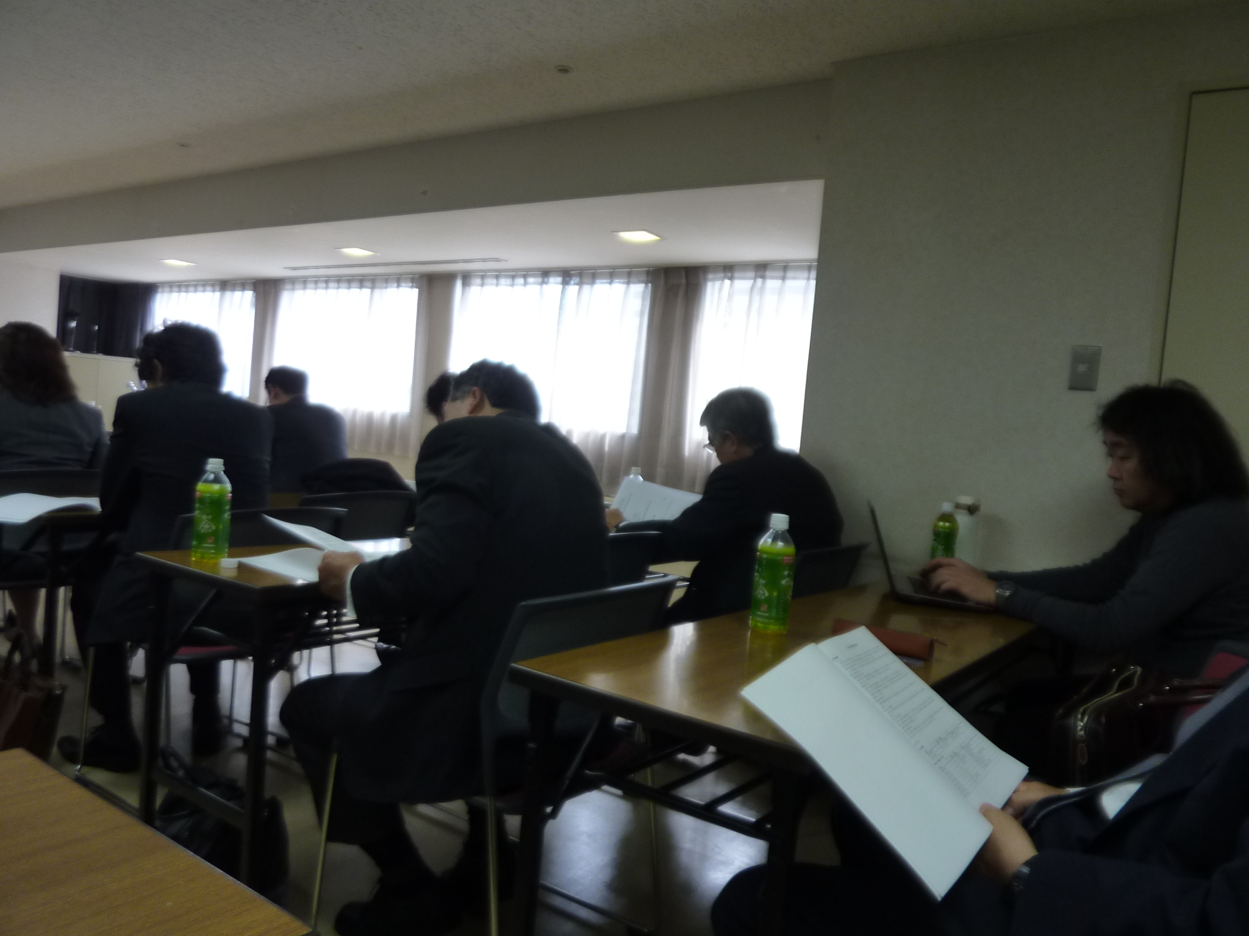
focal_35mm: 25
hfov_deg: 69.4
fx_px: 902
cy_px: 468
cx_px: 624
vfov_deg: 54.9
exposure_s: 1/50
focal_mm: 4.1
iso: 125
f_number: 3.3
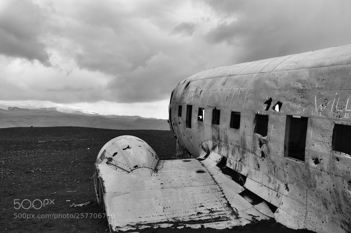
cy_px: 116
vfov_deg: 34.2
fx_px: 380
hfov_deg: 49.6
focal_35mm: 39
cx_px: 176
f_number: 10
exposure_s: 1/320
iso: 400
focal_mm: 26
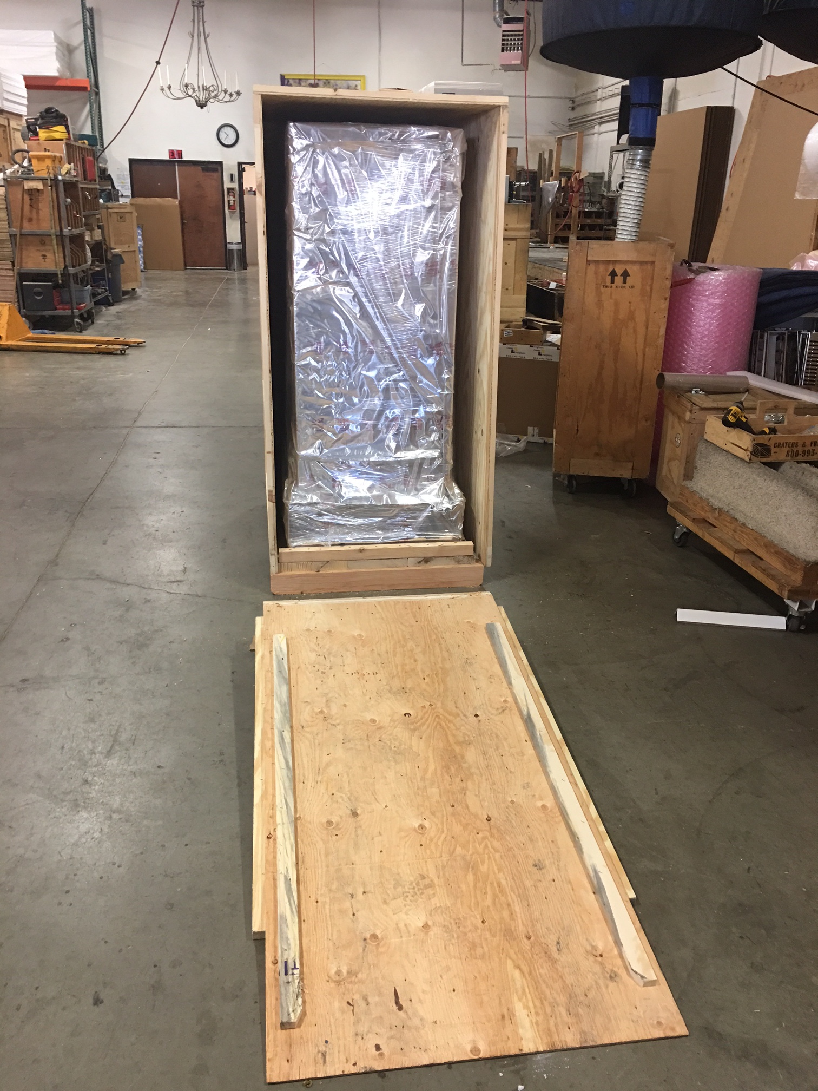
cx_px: 409
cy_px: 546
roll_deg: -1.8
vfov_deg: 61.7
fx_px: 914
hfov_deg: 48.2
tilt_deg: -18.4
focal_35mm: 29
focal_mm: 4.15
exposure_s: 1/15
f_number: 2.2
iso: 50
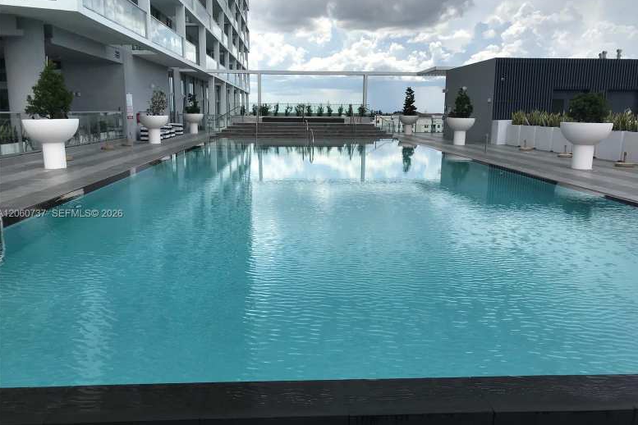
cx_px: 324
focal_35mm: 30
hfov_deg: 61.9
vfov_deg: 43.6
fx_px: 532
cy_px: 214
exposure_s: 1/2740
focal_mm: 3.99
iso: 20
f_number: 1.8
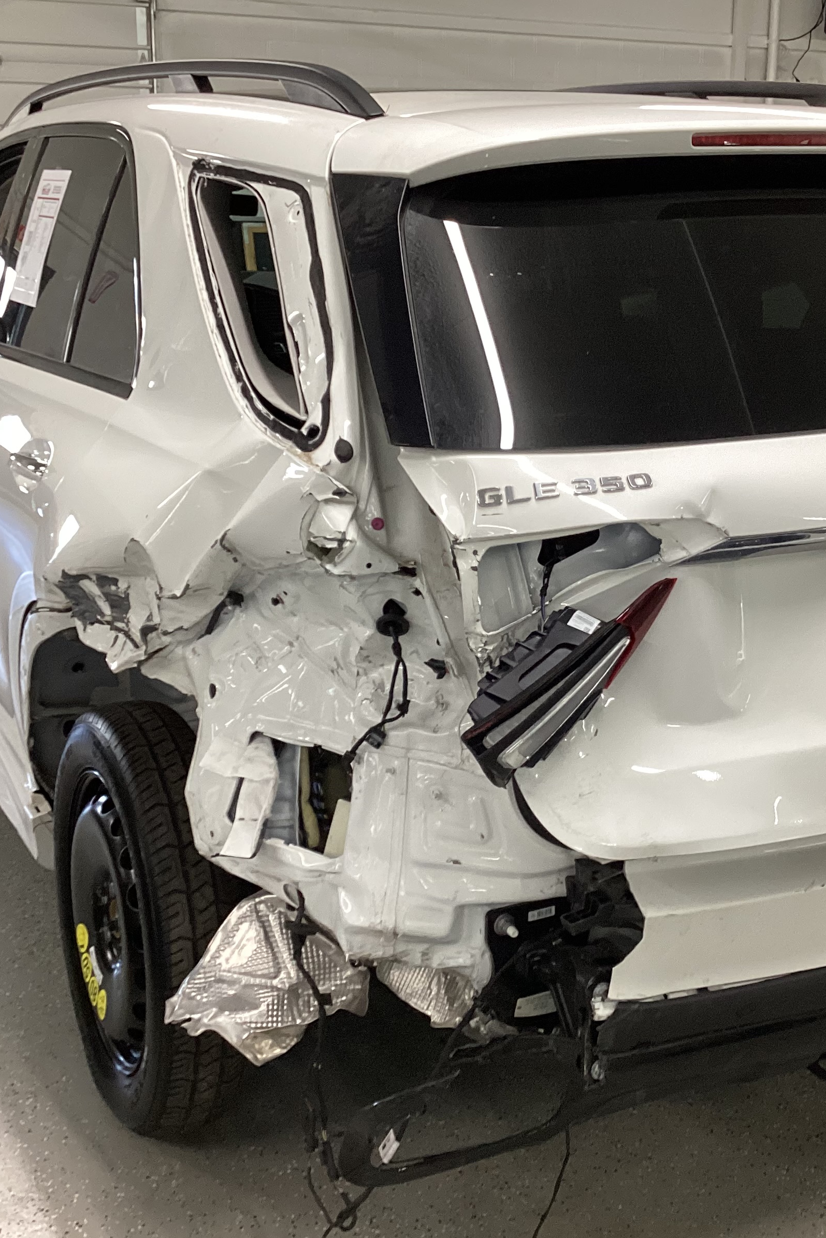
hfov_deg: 30.4
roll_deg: -1.7
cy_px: 616
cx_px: 509
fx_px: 1514
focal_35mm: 44
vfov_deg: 44.5
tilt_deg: -17.1
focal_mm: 3.3
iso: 100
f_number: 2.4
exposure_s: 1/50
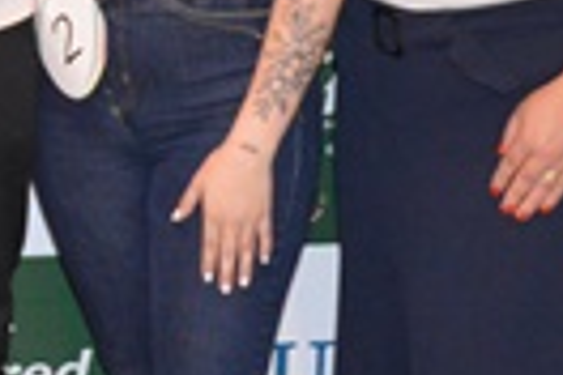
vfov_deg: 5.7
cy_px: -36
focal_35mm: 239
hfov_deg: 8.6
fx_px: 3742
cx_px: 4
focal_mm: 35
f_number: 4.5
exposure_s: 1/60
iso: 3200
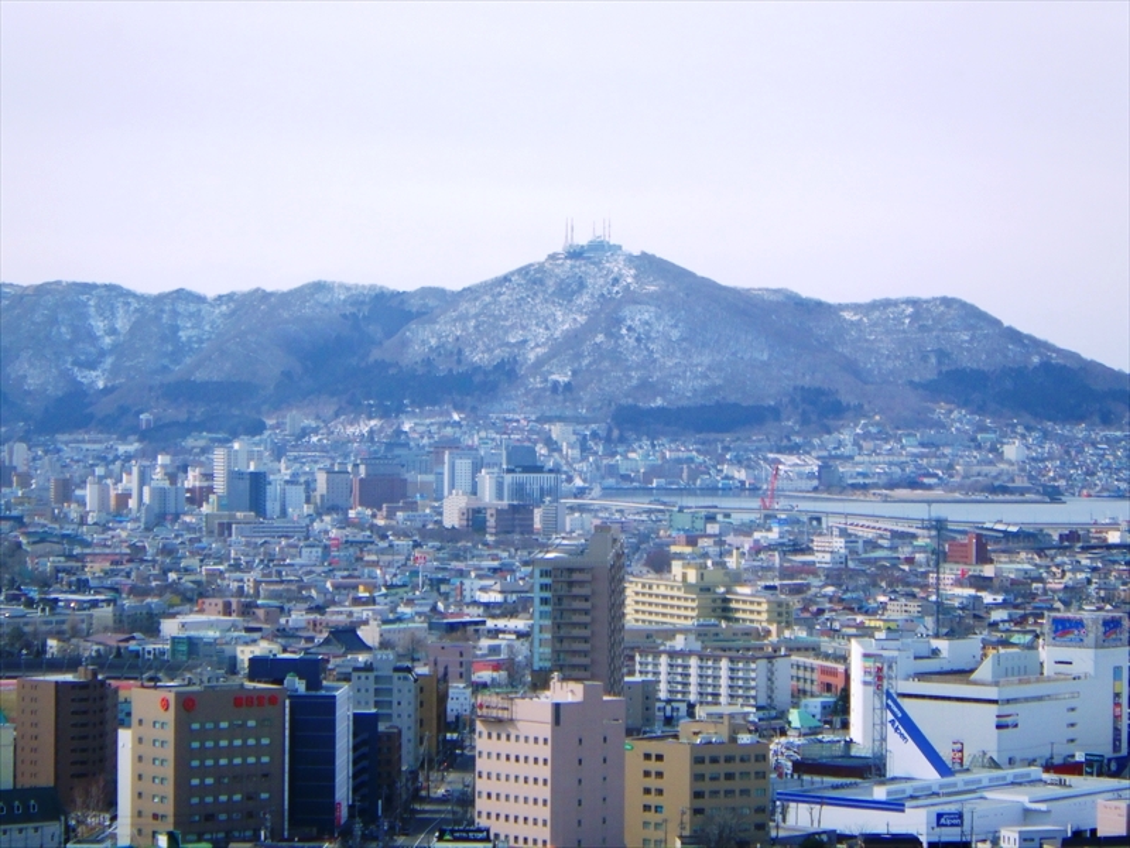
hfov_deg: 17.6
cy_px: 424
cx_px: 565
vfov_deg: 13.2
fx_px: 3656
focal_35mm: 112
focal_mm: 25
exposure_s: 1/400
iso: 125
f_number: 5.5
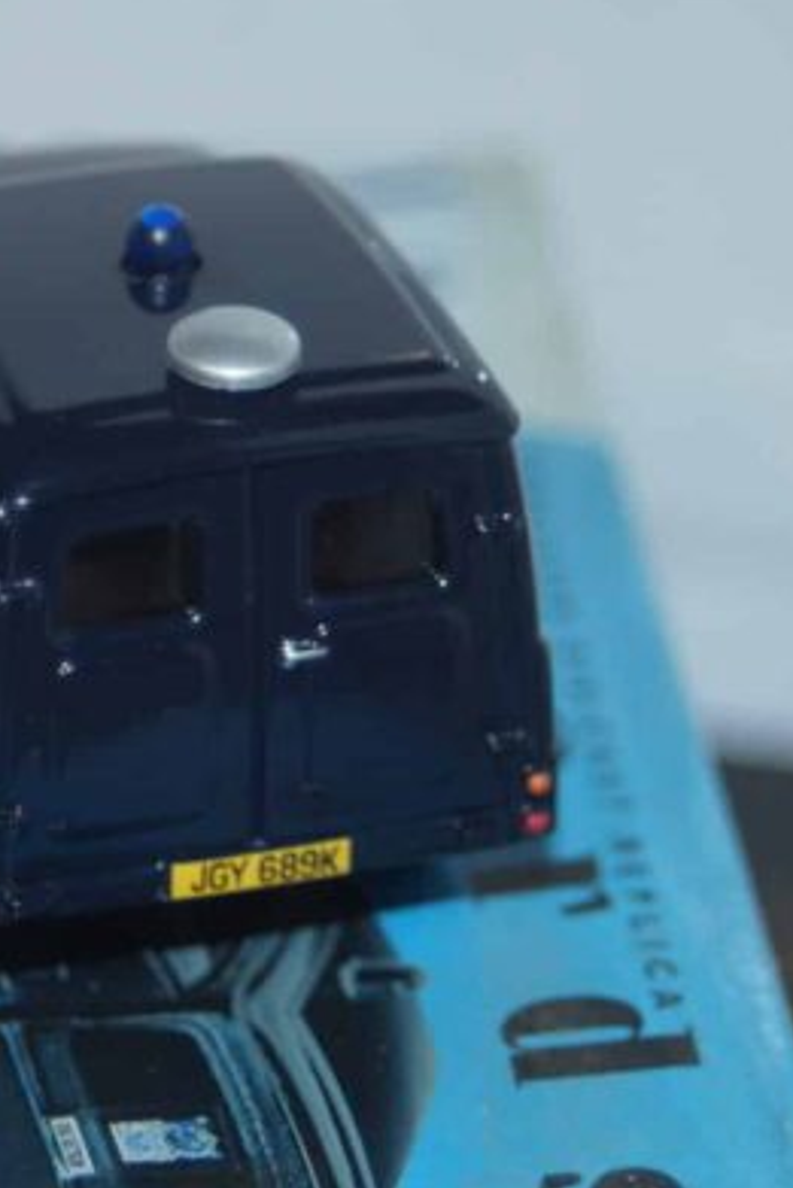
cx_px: -15
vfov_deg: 12.8
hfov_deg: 8.5
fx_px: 5315
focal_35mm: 161
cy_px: 586
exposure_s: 1/125
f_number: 5.6
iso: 250
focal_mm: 70
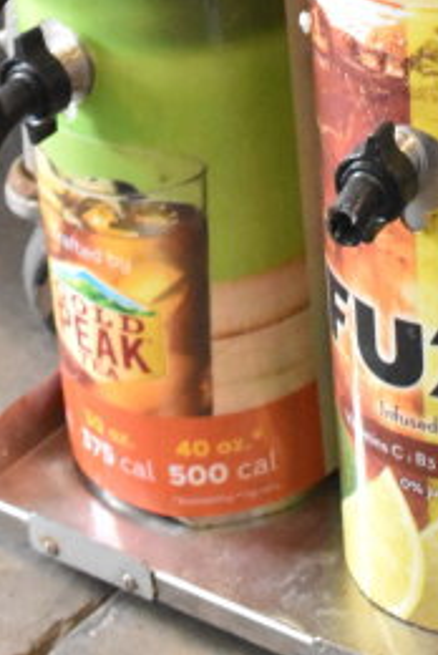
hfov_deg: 10.0
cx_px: 443
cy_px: -367
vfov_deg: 13.9
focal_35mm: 137
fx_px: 2493
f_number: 6.3
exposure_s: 1/160
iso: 6400
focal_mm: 26
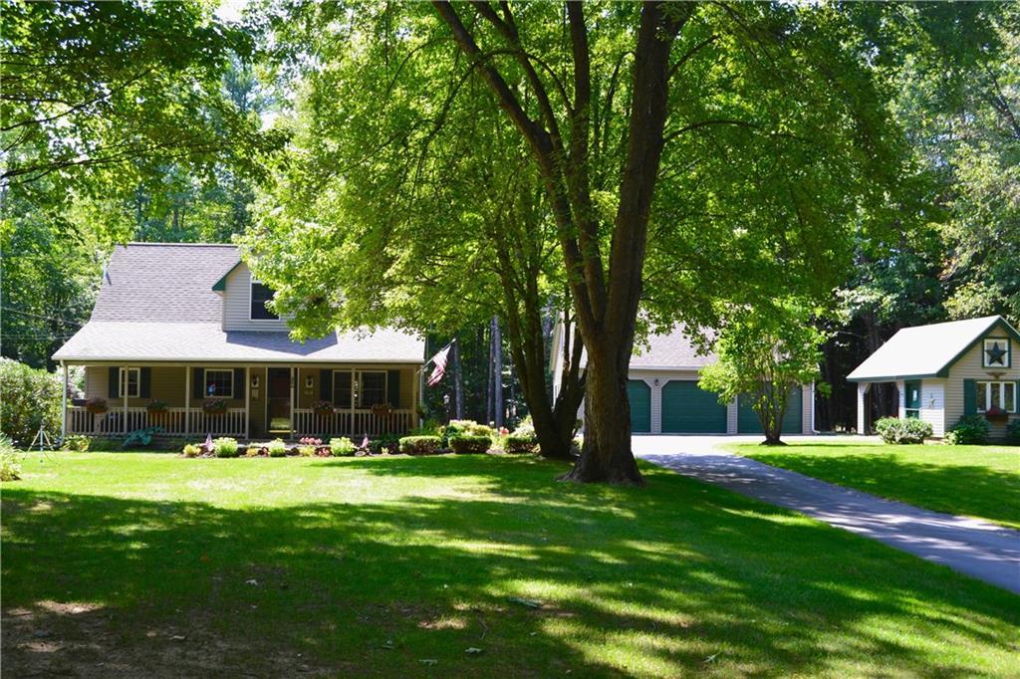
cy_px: 340
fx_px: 1190
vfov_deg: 31.9
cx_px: 510
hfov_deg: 46.4
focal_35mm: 42
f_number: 9
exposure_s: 1/100
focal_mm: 28
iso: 400
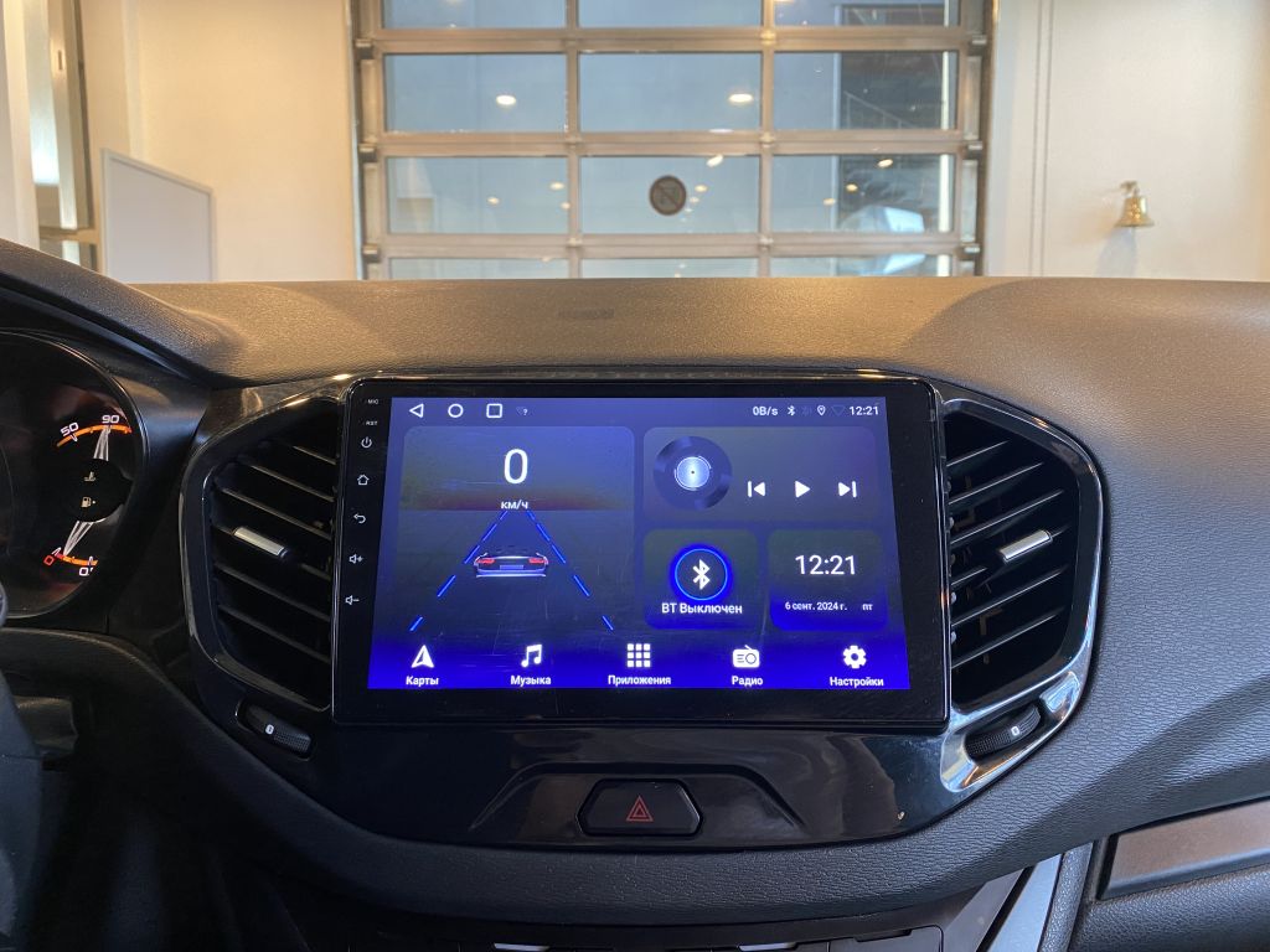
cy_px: 476
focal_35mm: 26
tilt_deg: -6.7
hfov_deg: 67.3
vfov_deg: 53.1
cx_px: 635
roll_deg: +0.8
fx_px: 954
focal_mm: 4.25
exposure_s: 1/50
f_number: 1.8
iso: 160
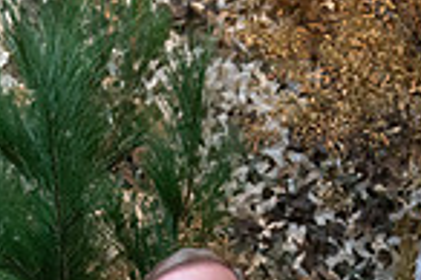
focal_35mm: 162
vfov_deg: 8.1
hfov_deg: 12.6
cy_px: 530
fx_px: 1892
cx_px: 72
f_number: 6.3
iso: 4000
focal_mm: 40
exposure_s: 1/100
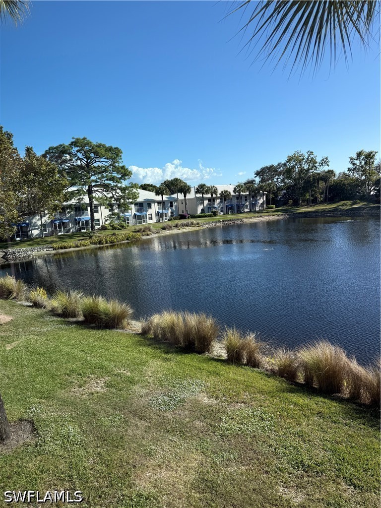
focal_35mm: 24
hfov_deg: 56.8
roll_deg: +2.8
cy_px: 254
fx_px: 352
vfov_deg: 71.6
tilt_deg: -7.7
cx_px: 190
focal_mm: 6.76
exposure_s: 1/2445
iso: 80
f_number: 1.78
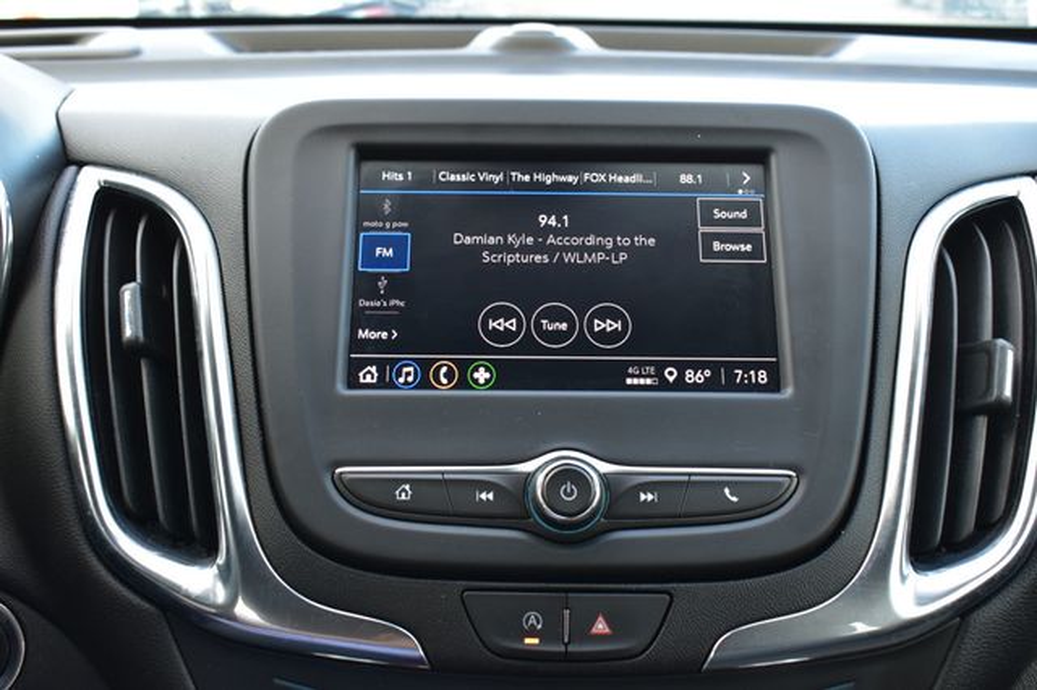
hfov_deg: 49.6
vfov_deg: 34.2
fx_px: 1123
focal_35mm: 39
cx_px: 518
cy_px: 345
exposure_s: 1/25
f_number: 7.1
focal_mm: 26
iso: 400
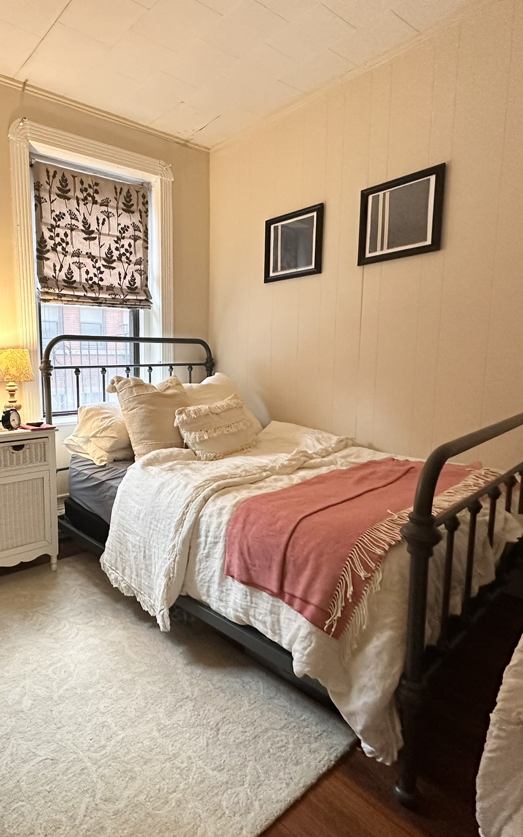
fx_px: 456
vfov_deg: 85.1
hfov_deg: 56.9
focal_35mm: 20
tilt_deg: -7.0
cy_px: 422
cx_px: 135
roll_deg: +0.1
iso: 320
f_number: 2.2
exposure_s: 1/60
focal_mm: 2.22
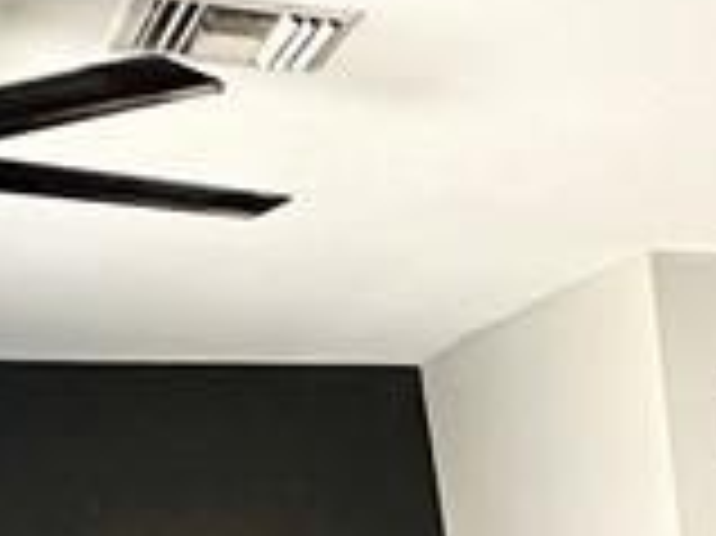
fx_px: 1860
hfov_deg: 19.4
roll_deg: +3.7
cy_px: 1086
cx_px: 1036
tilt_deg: -13.2
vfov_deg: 13.8
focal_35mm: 90
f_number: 2.2
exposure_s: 1/60
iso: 500
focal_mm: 2.22
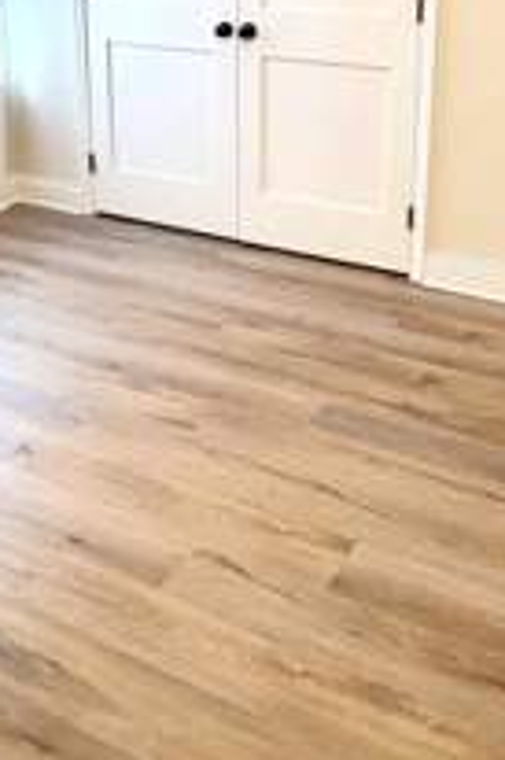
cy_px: 155
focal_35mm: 42
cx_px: 251
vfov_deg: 44.3
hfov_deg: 31.8
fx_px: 885
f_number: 2.2
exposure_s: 1/60
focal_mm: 2.2
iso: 160
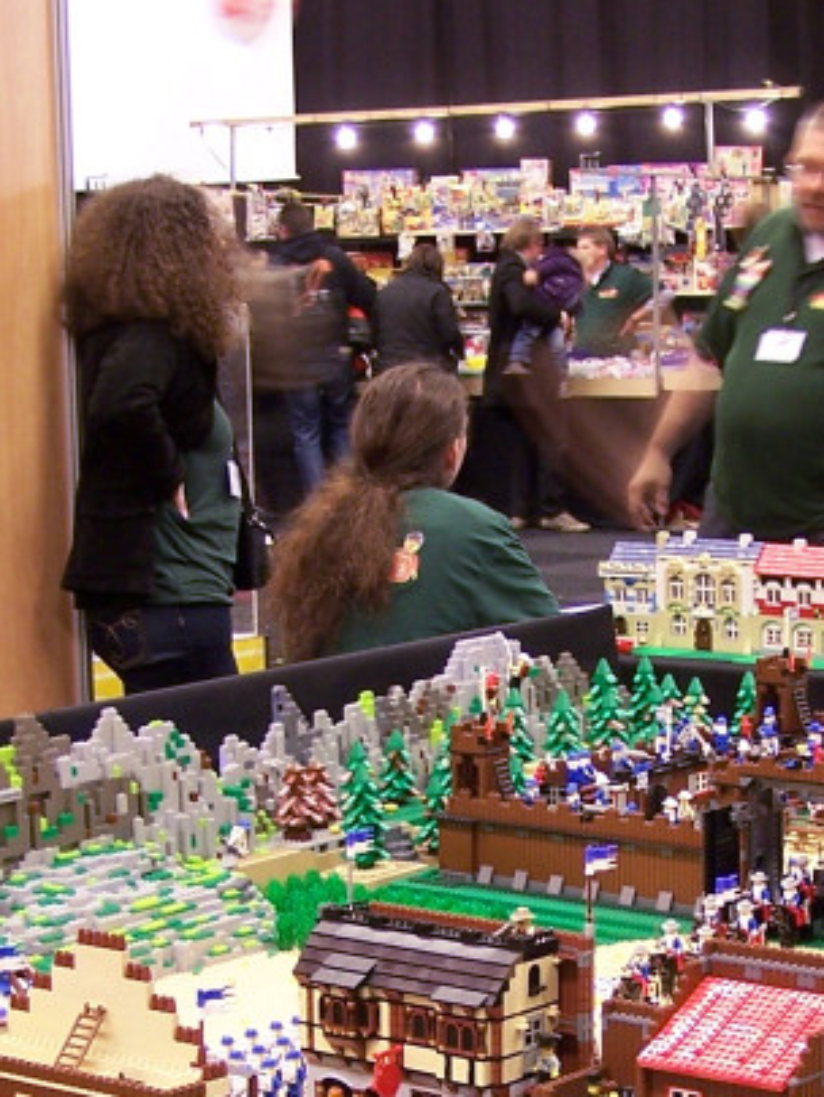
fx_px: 3045
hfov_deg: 15.4
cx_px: 558
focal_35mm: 96
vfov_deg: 20.1
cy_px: 967
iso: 80
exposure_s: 1/2
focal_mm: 6.3
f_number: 2.8
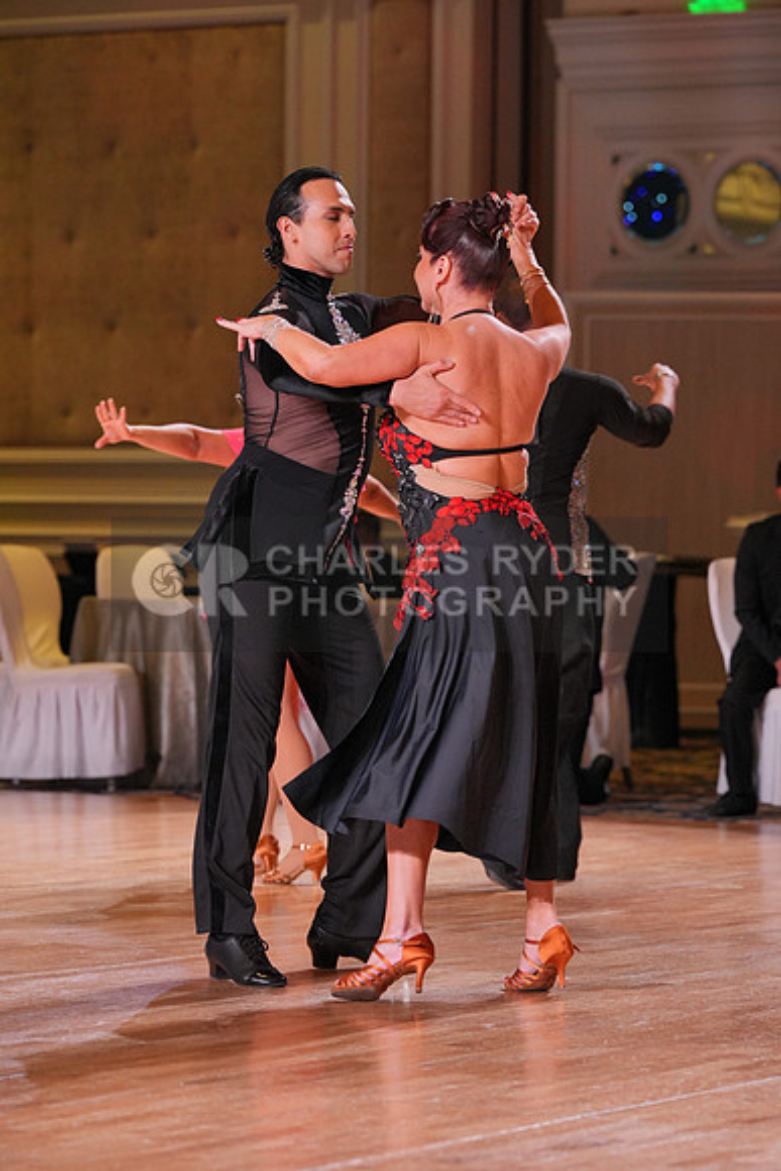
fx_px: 4650
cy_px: 586
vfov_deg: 14.3
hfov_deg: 9.6
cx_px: 390
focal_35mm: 143
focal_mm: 143
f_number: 5
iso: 2500
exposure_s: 1/400
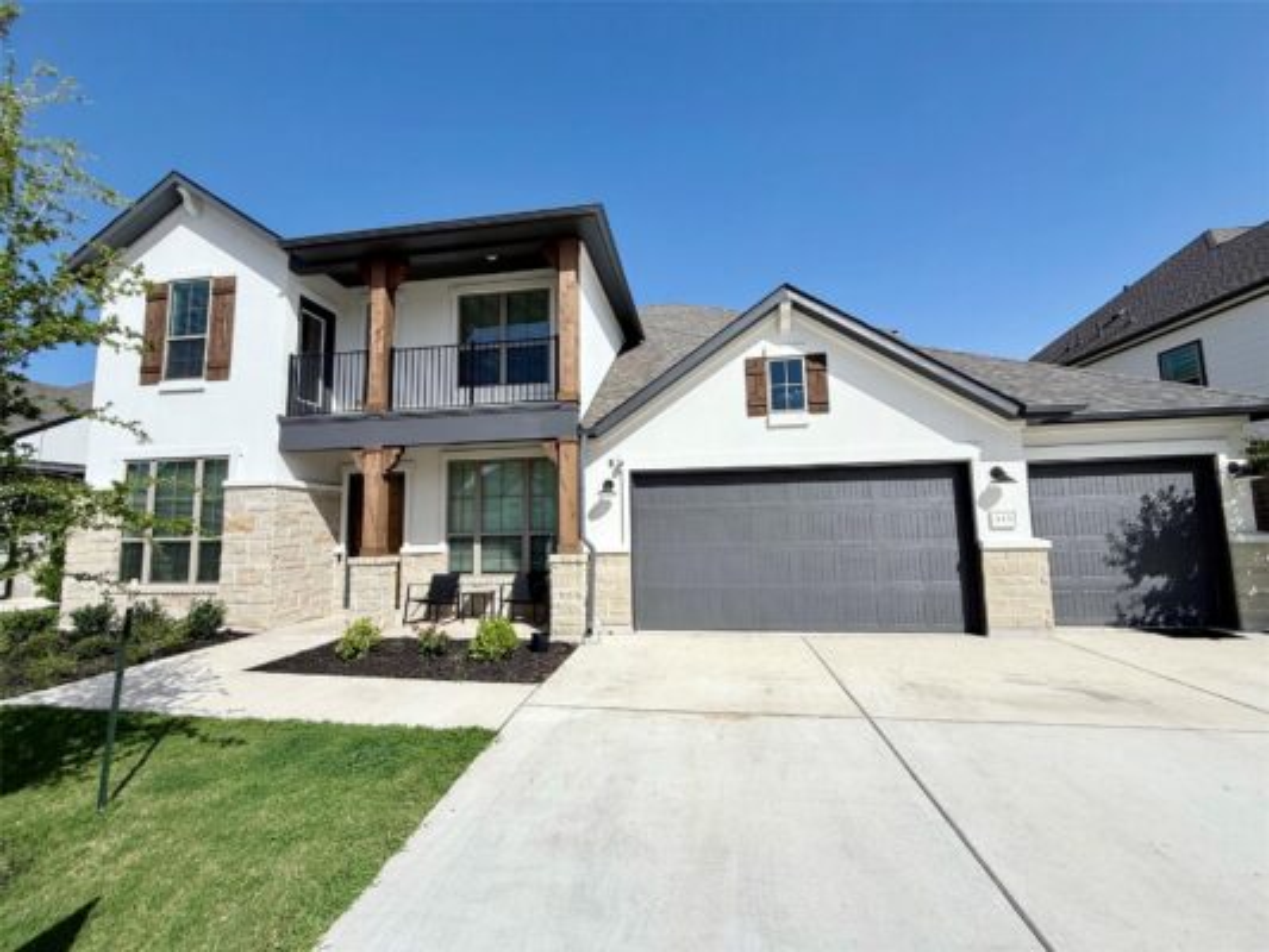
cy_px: 476
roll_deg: +0.7
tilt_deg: +6.2
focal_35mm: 14
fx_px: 513
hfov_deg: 102.1
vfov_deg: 85.7
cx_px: 634
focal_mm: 2.22
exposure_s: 1/4149
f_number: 2.2
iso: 50
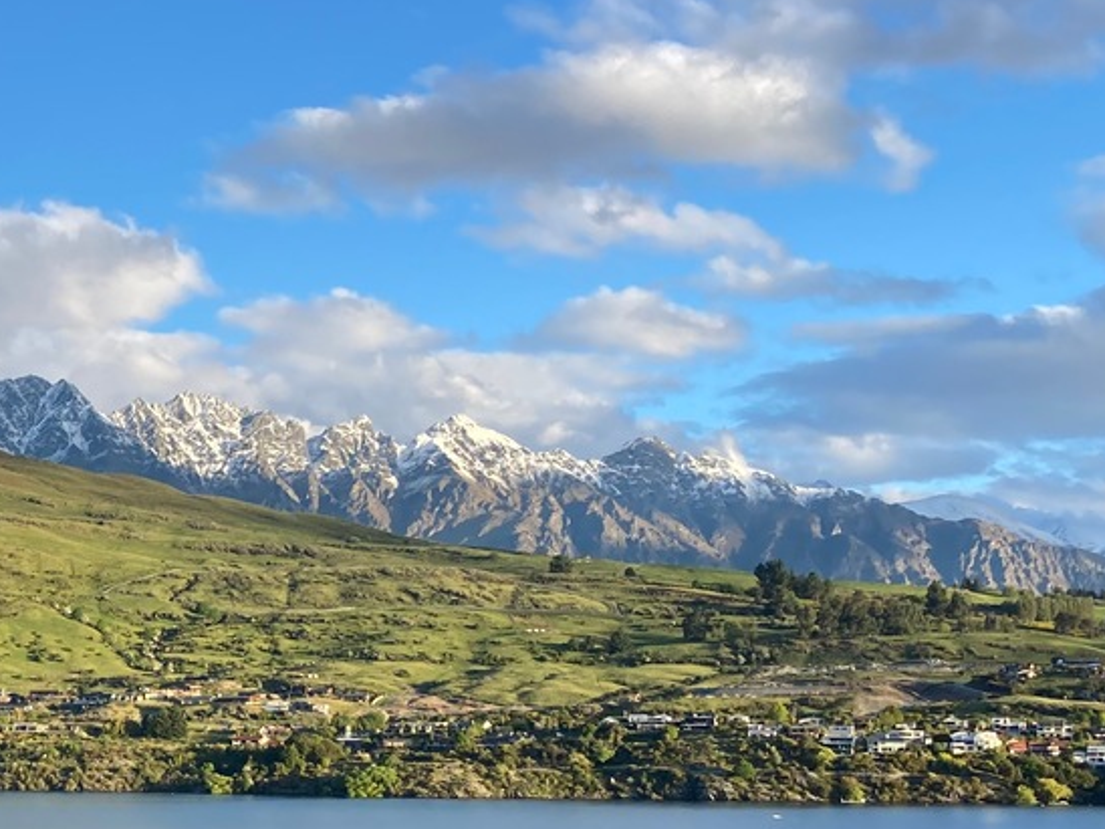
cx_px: -27
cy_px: 629
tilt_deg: +4.0
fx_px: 2171
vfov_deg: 21.4
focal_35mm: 68
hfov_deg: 26.8
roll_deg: -0.4
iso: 20
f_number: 1.8
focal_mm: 3.99
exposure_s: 1/762
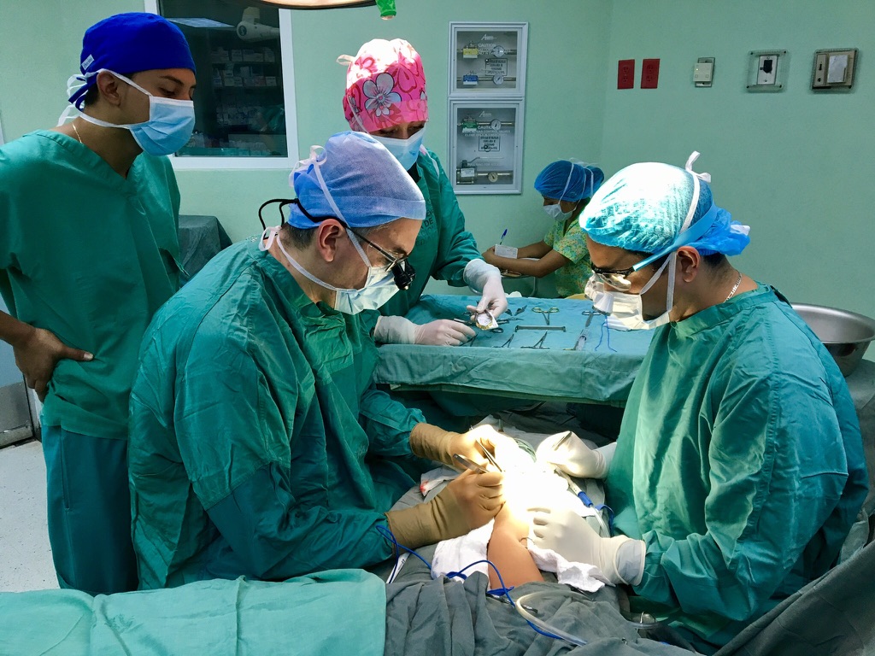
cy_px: 328
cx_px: 438
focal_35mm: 29
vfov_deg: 48.2
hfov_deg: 61.7
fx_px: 733
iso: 40
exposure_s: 1/30
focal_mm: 4.15
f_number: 2.2
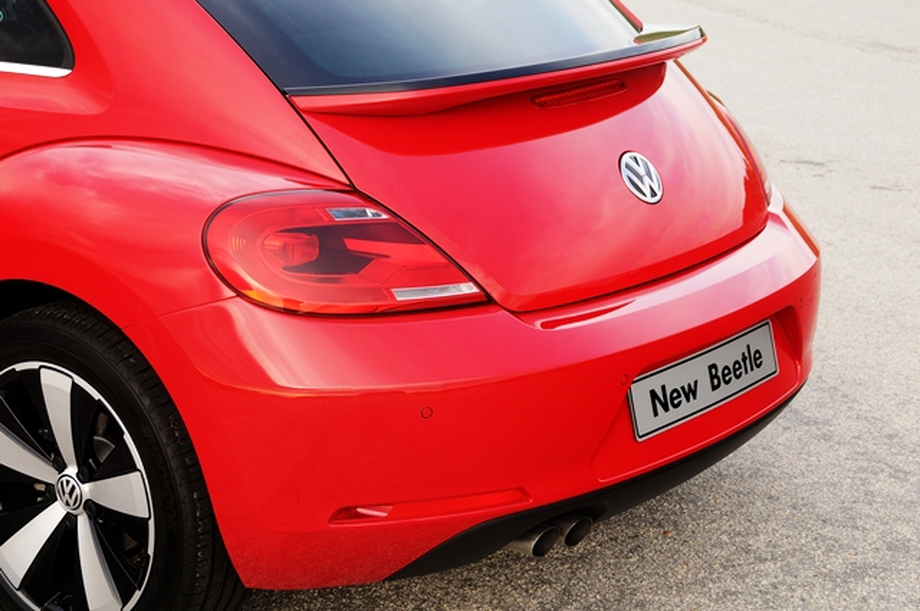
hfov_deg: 27.0
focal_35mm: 75
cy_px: 306
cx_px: 460
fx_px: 1914
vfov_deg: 18.1
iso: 200
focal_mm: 50
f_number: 7.1
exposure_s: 1/40
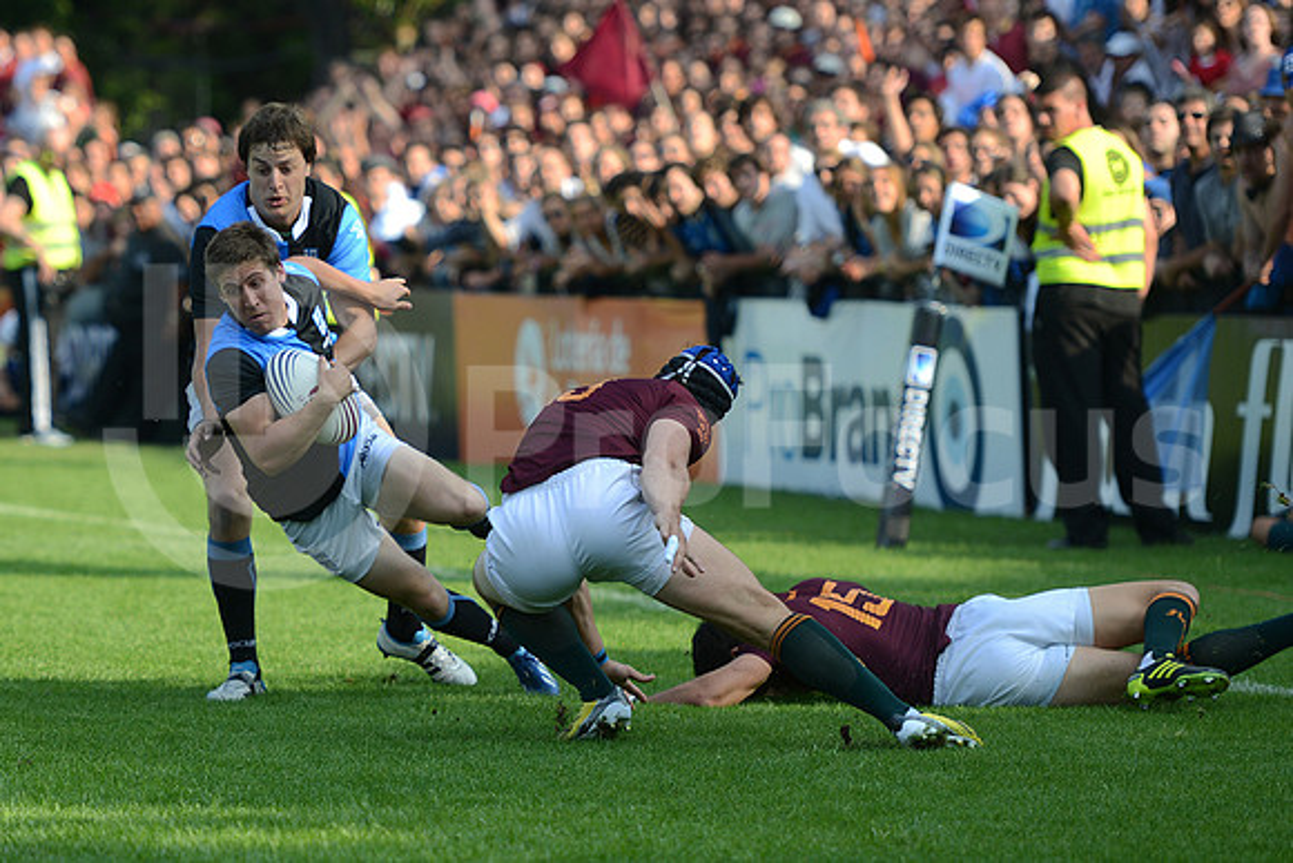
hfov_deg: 11.7
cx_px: 646
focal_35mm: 175
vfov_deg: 7.9
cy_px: 432
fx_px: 6287
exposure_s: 1/1250
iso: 250
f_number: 2.8
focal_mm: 175
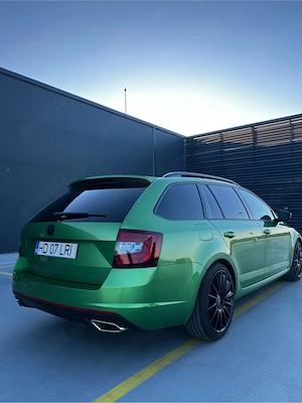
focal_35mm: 26
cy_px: 202
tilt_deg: +2.3
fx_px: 302
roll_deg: +0.0
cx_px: 151
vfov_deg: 67.3
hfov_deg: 53.1
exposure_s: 1/389
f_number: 1.5
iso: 50
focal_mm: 5.7
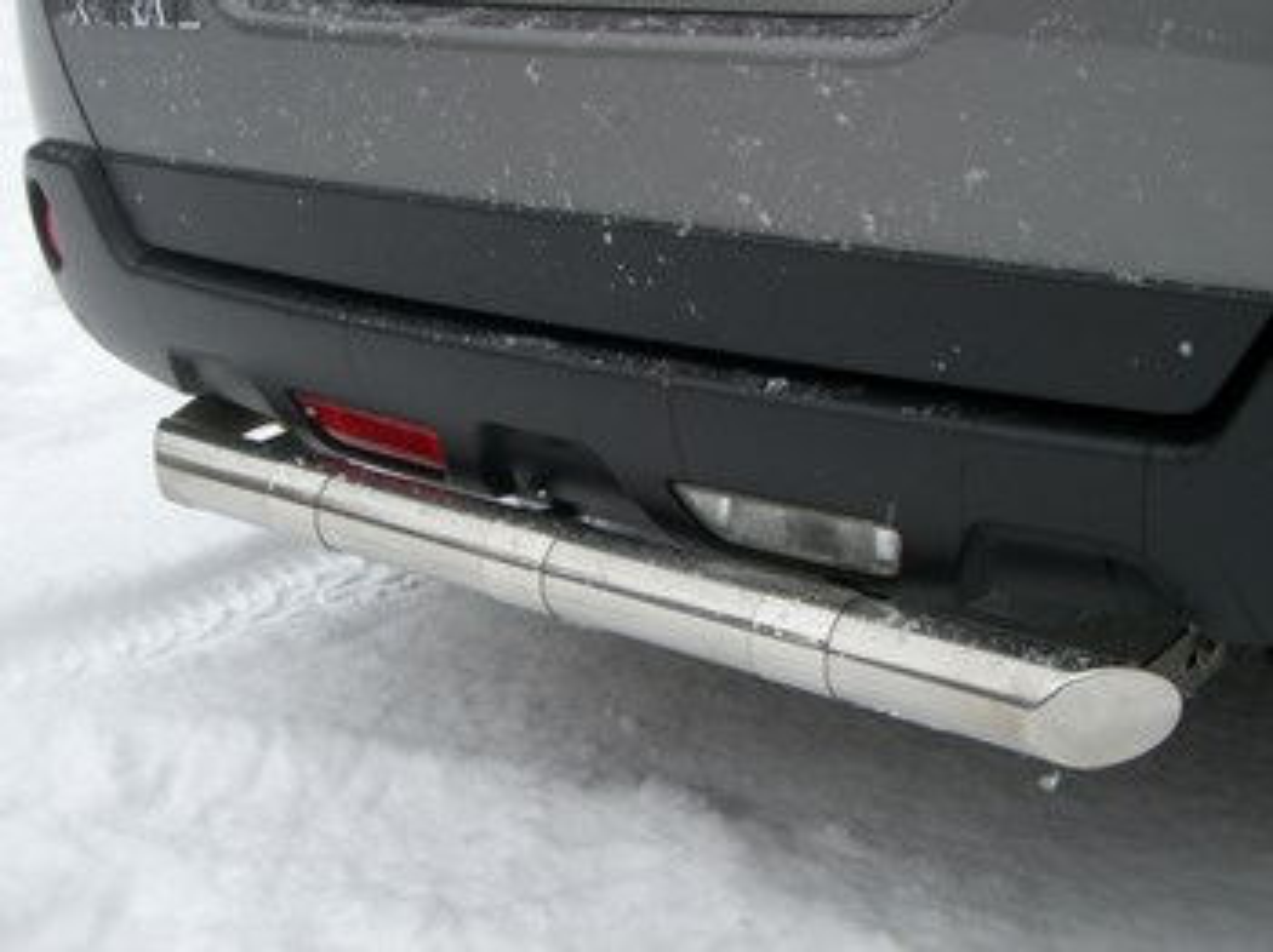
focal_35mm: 55
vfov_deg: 26.5
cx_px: 636
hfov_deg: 35.0
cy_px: 476
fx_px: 2021
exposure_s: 1/125
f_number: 3.3
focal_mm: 9
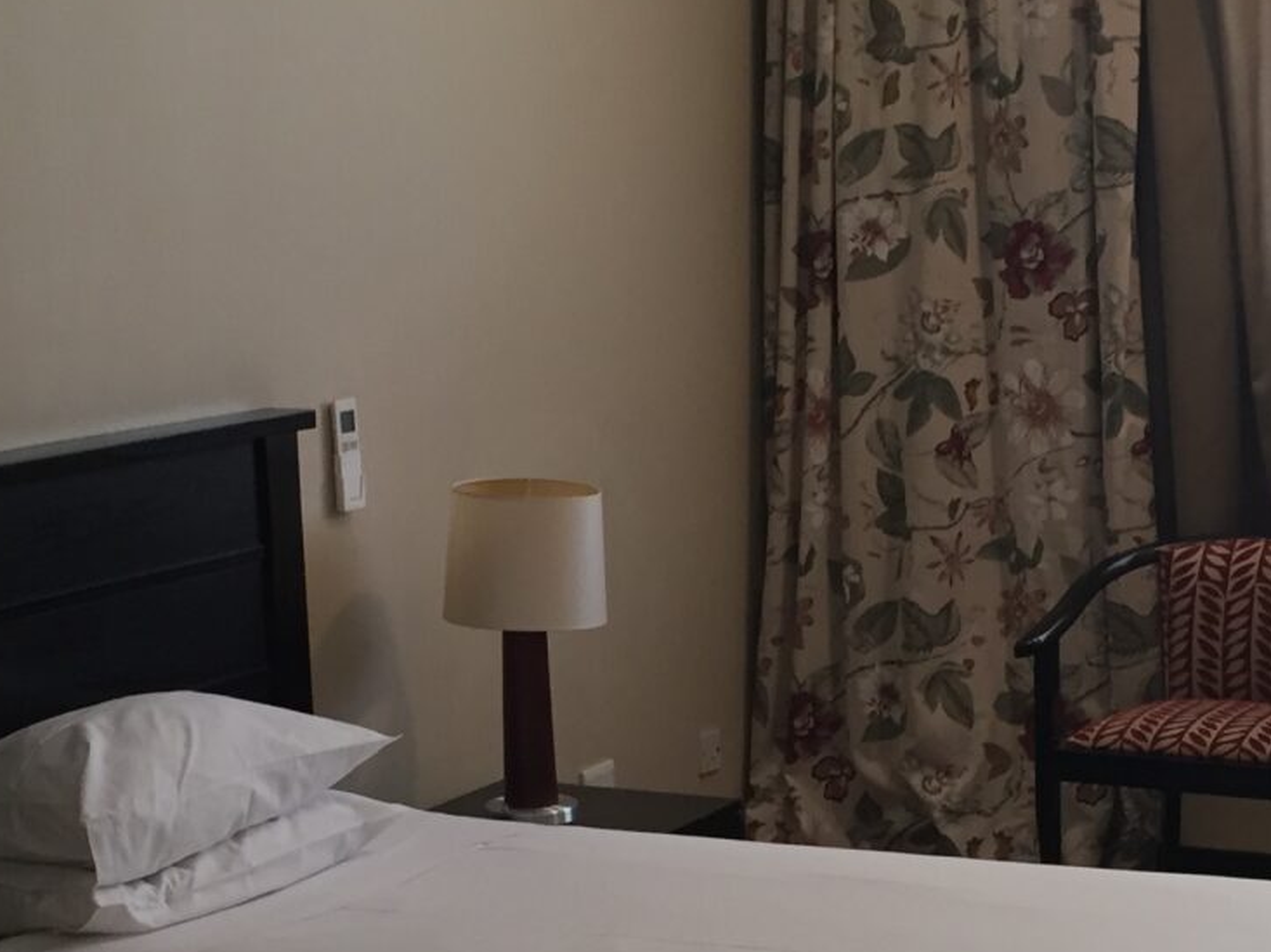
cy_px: 784
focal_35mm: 76
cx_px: 614
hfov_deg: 25.7
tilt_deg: -11.1
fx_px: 2789
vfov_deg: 19.1
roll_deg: +2.6
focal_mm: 4.15
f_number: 2.2
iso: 100
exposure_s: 1/33
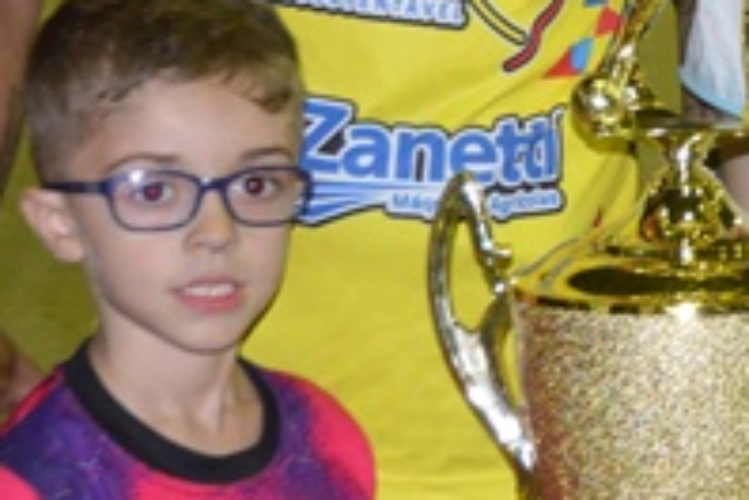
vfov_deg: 7.1
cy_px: 8
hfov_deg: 10.4
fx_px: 4036
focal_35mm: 194
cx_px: 866
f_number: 4.2
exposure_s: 1/60
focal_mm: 32
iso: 1400
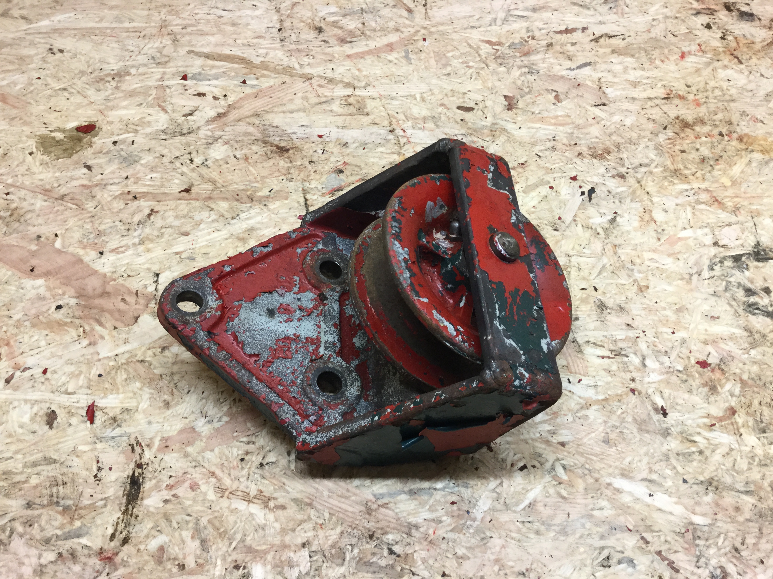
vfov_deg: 45.4
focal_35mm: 31
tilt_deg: -54.2
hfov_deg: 58.4
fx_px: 692
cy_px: 290
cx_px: 386
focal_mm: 3.3
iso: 100
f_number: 2.4
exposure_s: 1/33
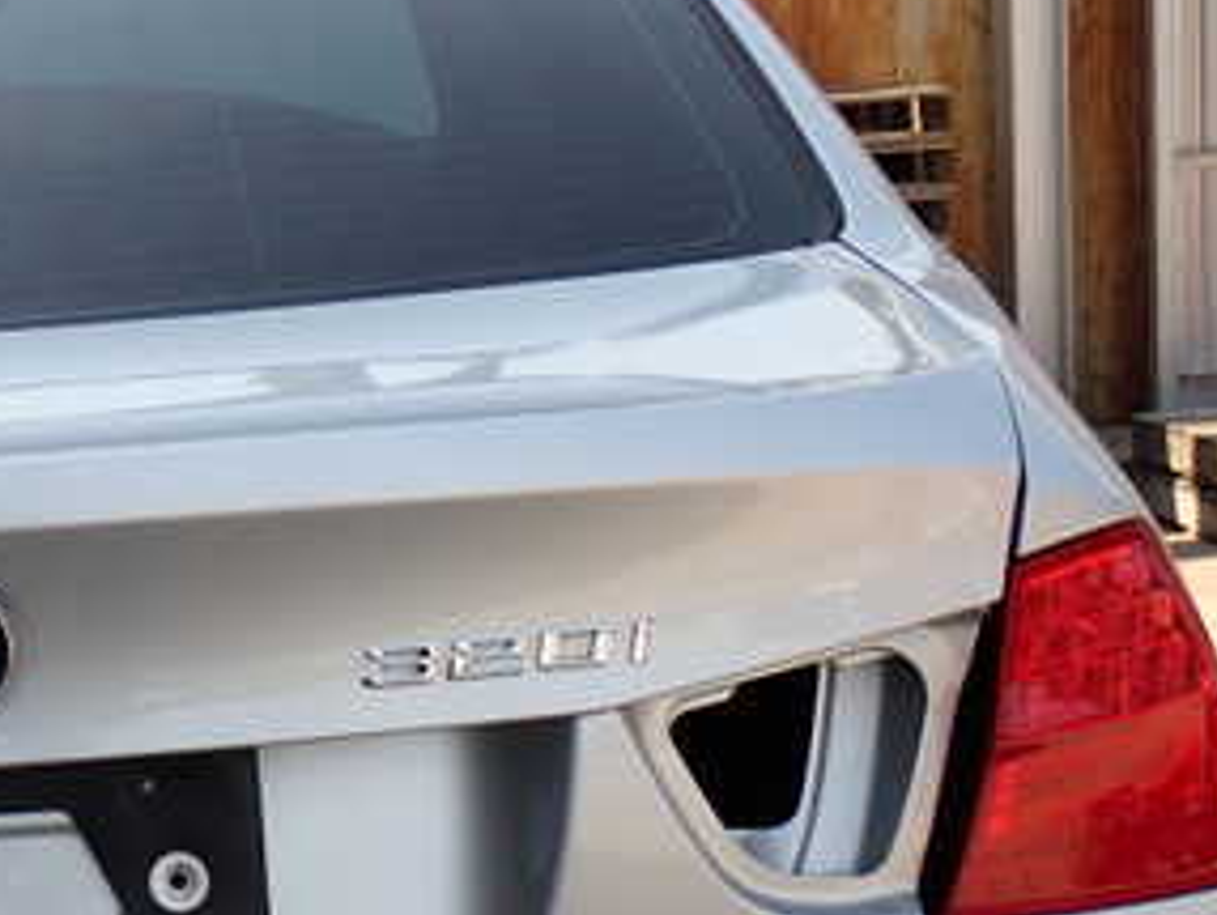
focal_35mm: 86
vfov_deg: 17.2
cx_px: -43
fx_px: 3026
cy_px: 481
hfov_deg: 21.8
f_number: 4
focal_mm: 7.31
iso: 100
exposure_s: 1/250
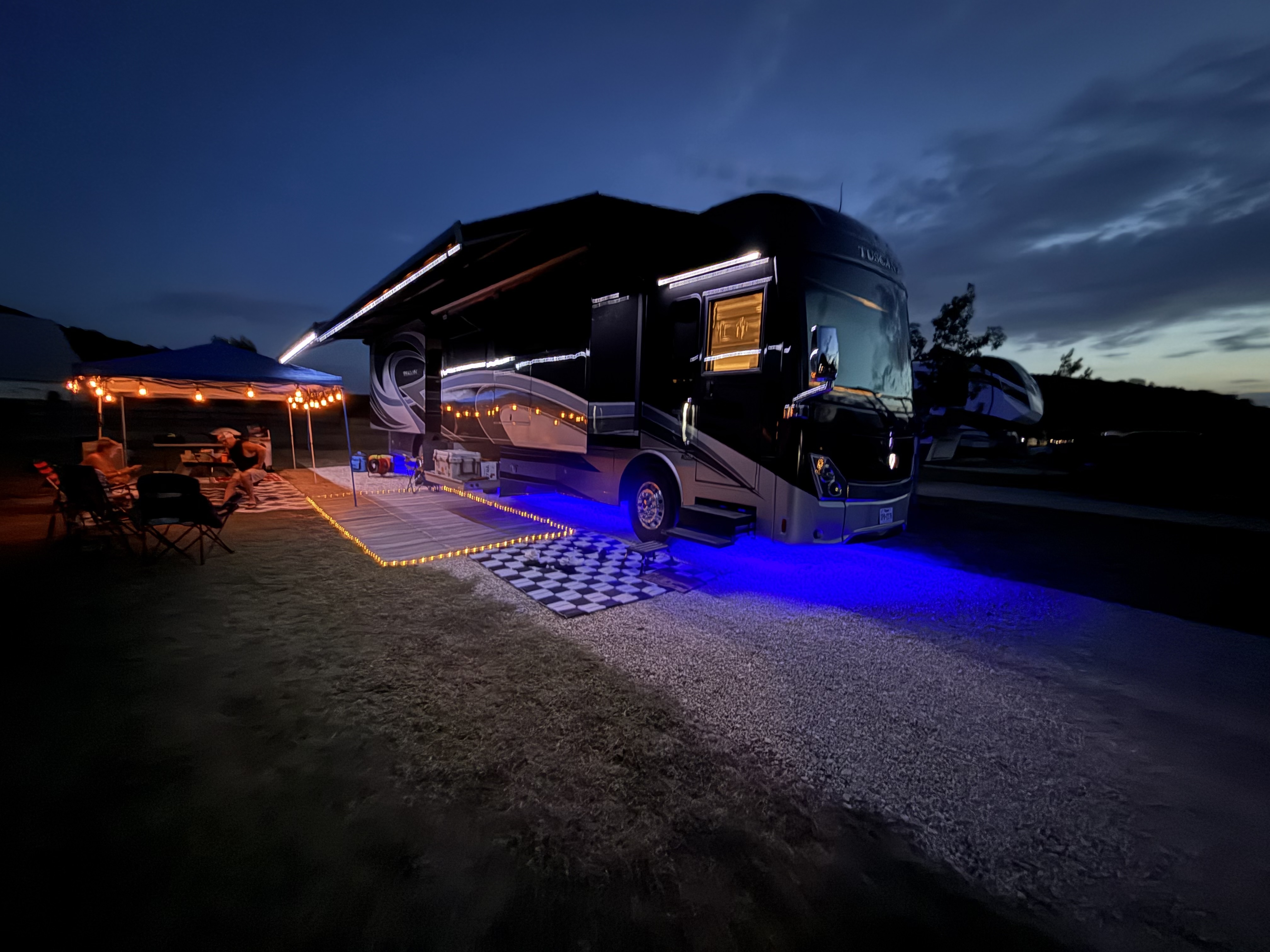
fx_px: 514
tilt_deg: -4.9
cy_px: 476
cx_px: 635
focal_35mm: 14
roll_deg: -0.9
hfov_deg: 102.1
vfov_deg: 85.7
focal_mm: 2.22
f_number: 2.2
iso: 1600
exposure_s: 1/12
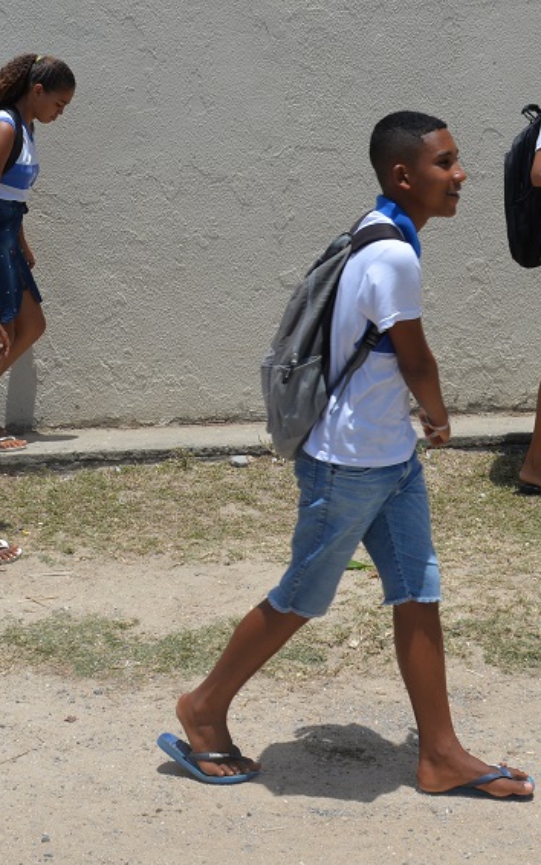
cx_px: 154
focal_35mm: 65
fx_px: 1533
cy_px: 251
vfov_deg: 31.1
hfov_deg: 19.9
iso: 100
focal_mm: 24
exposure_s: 1/320
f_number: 9
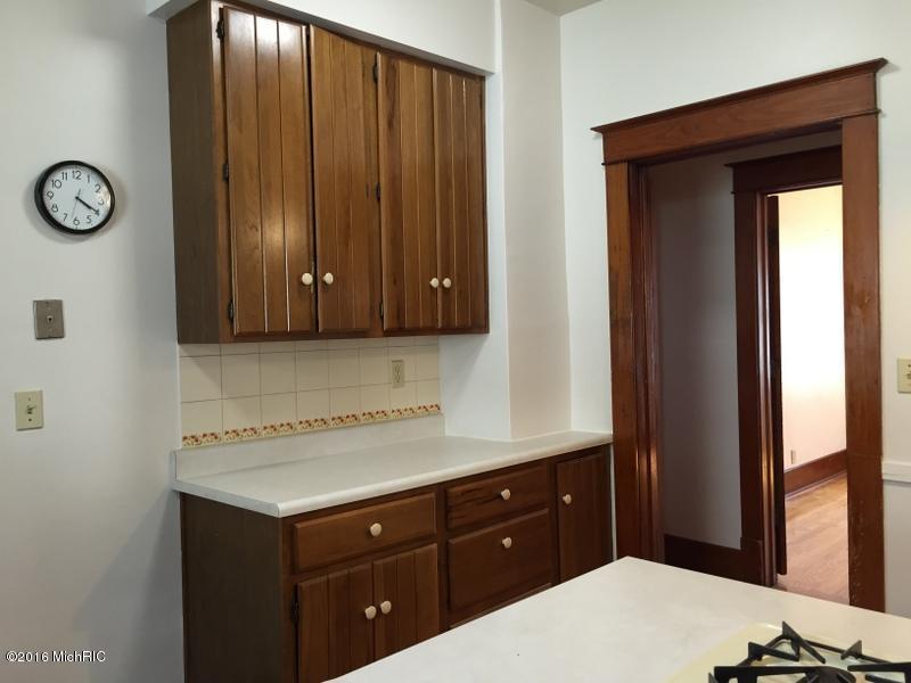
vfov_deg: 48.2
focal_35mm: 29
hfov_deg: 61.7
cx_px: 456
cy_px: 342
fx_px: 763
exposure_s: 1/30
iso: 80
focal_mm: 4.15
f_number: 2.2
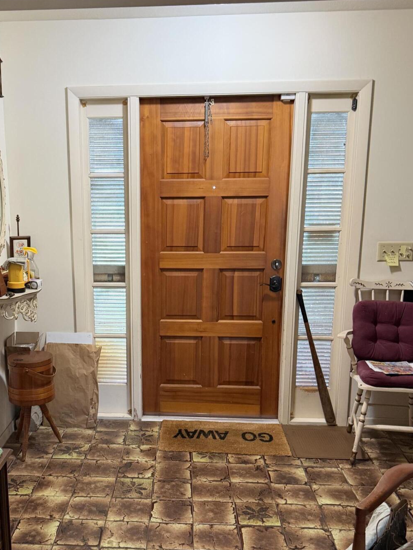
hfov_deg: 39.3
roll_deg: +0.5
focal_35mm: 36
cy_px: 315
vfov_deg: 51.2
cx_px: 142
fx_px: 573
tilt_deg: -10.2
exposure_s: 1/60
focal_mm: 6.76
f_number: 1.78
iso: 400
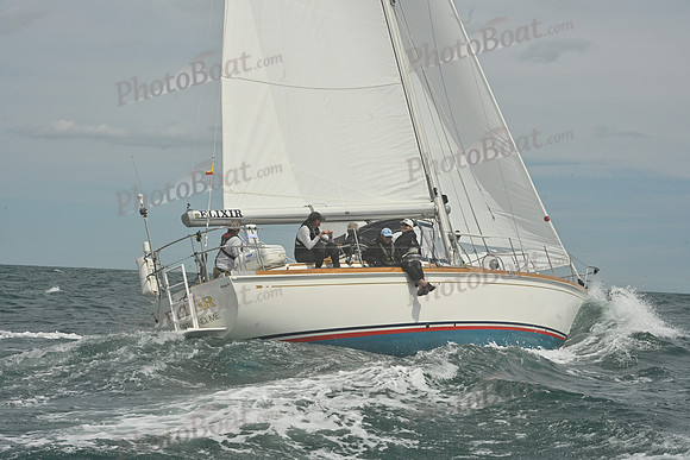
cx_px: 345
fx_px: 1342
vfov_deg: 19.5
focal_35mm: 70
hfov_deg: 28.8
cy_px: 230
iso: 320
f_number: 14
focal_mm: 70
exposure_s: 1/1250
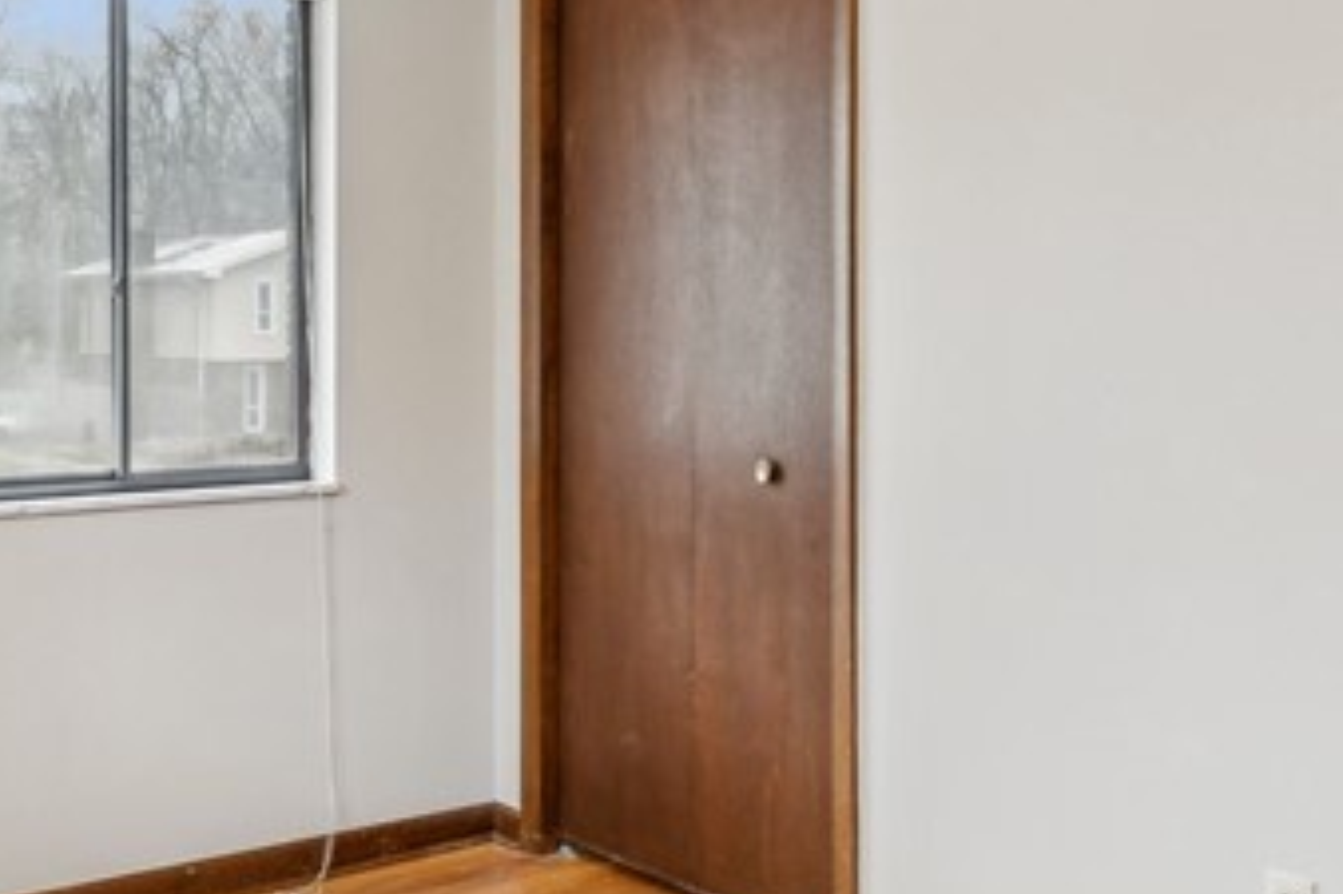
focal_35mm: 45
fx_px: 1678
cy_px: 286
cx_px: 487
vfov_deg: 29.6
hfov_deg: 43.2
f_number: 11
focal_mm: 14
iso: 100
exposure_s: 1/6
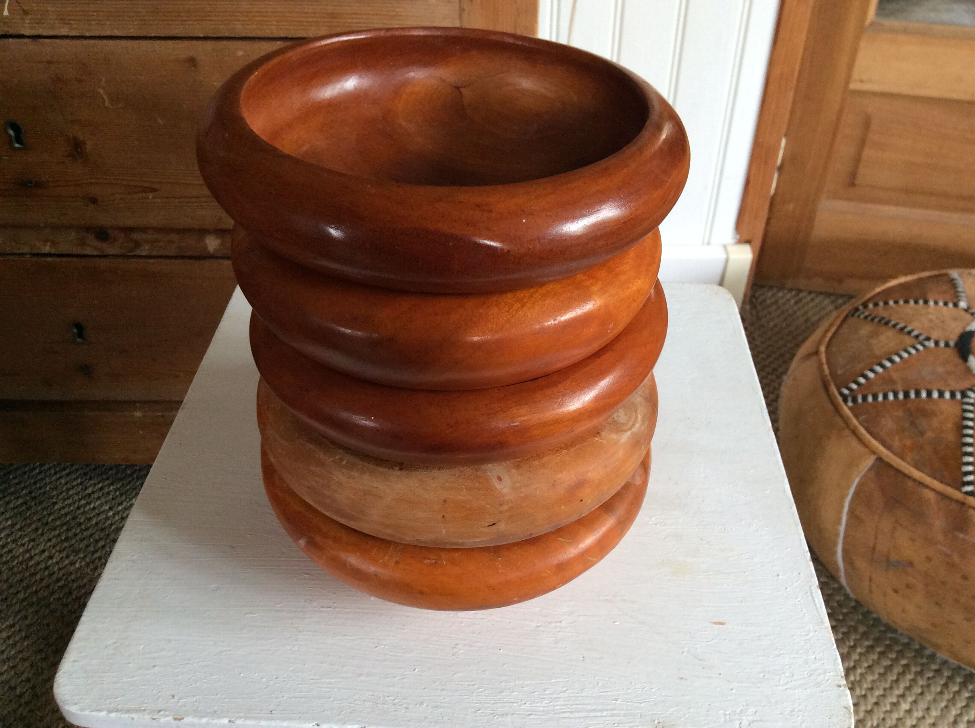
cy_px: 364
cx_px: 488
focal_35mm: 32
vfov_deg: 44.1
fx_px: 900
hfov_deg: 56.9
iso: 100
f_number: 2.4
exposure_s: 1/25
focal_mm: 3.3
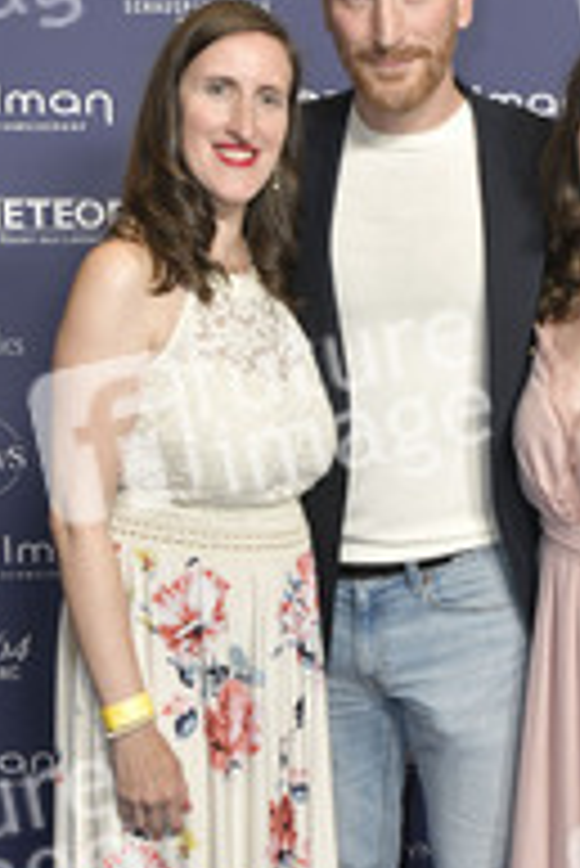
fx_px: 1447
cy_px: 643
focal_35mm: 60
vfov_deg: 32.8
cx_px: 391
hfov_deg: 22.6
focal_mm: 29
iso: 2000
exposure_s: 1/250
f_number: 6.3
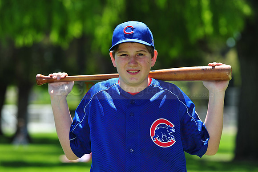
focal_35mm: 185
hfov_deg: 11.1
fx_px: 1325
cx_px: 129
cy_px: 86
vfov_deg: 7.4
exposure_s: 1/500
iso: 200
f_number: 5.6
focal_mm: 185
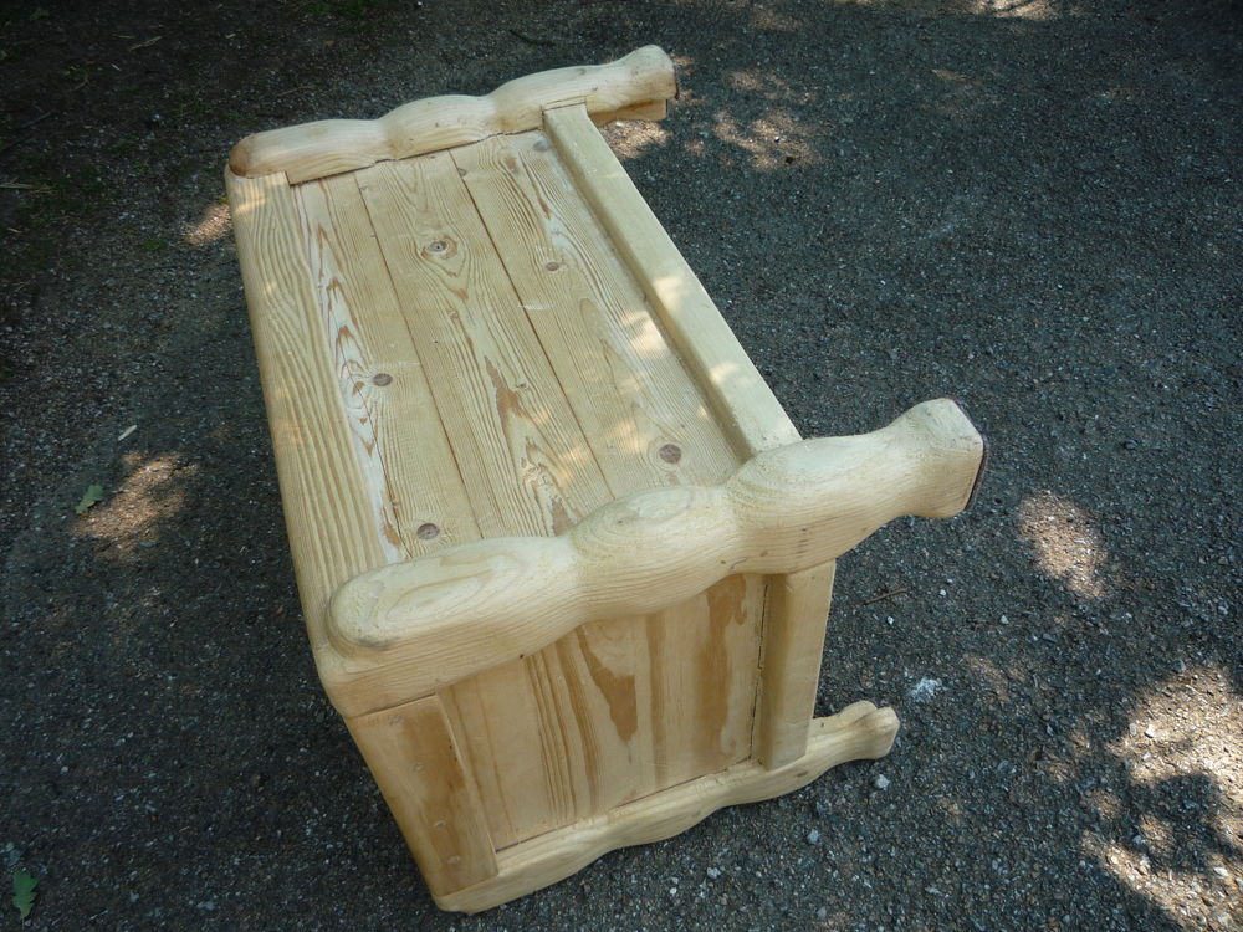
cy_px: 466
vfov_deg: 46.8
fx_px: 1077
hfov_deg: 60.0
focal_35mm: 30
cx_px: 622
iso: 100
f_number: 4
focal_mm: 5.2
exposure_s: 1/100
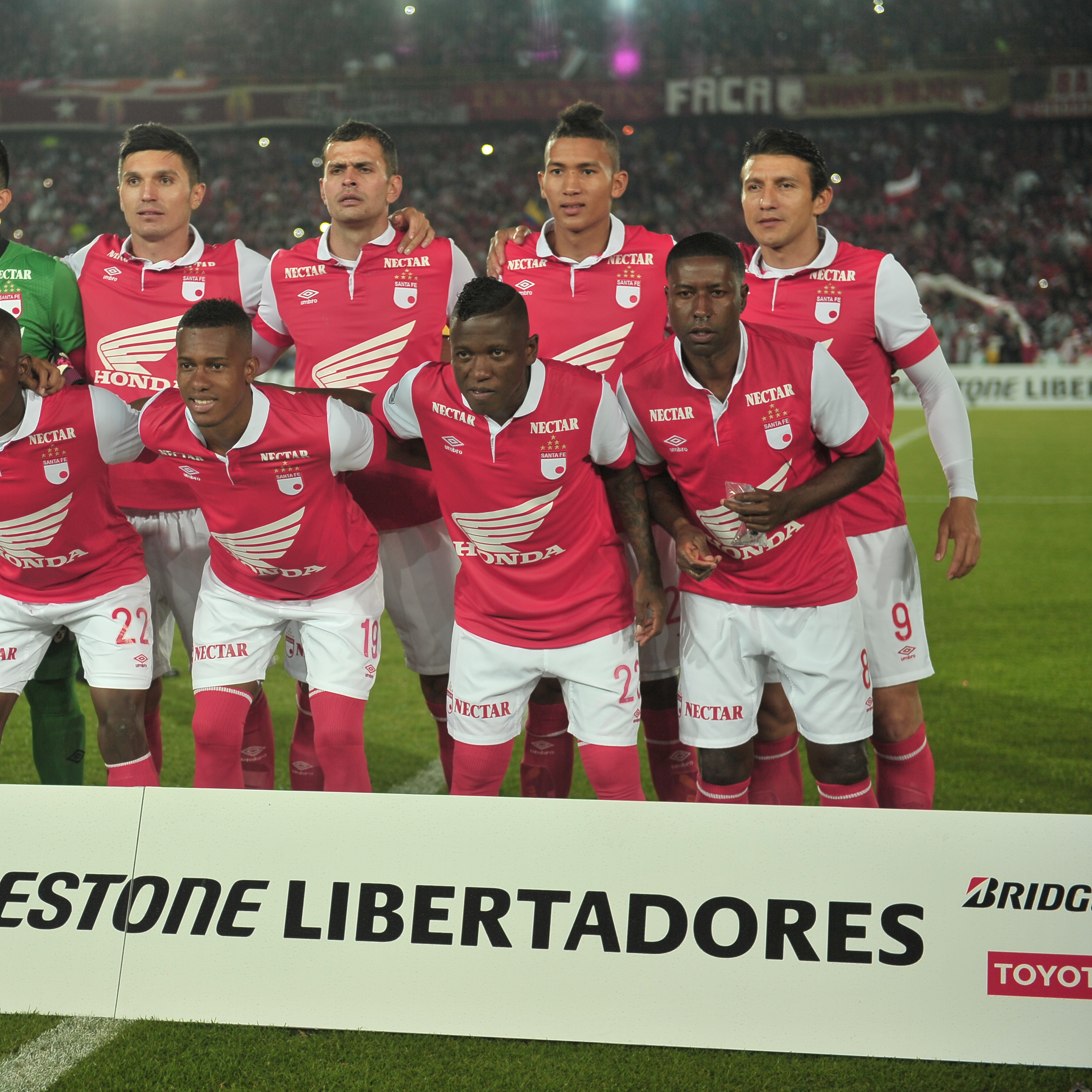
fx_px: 3034
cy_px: 546
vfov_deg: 20.4
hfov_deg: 20.3
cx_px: 287
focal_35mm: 85
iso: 320
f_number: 2.8
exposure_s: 1/640
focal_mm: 66
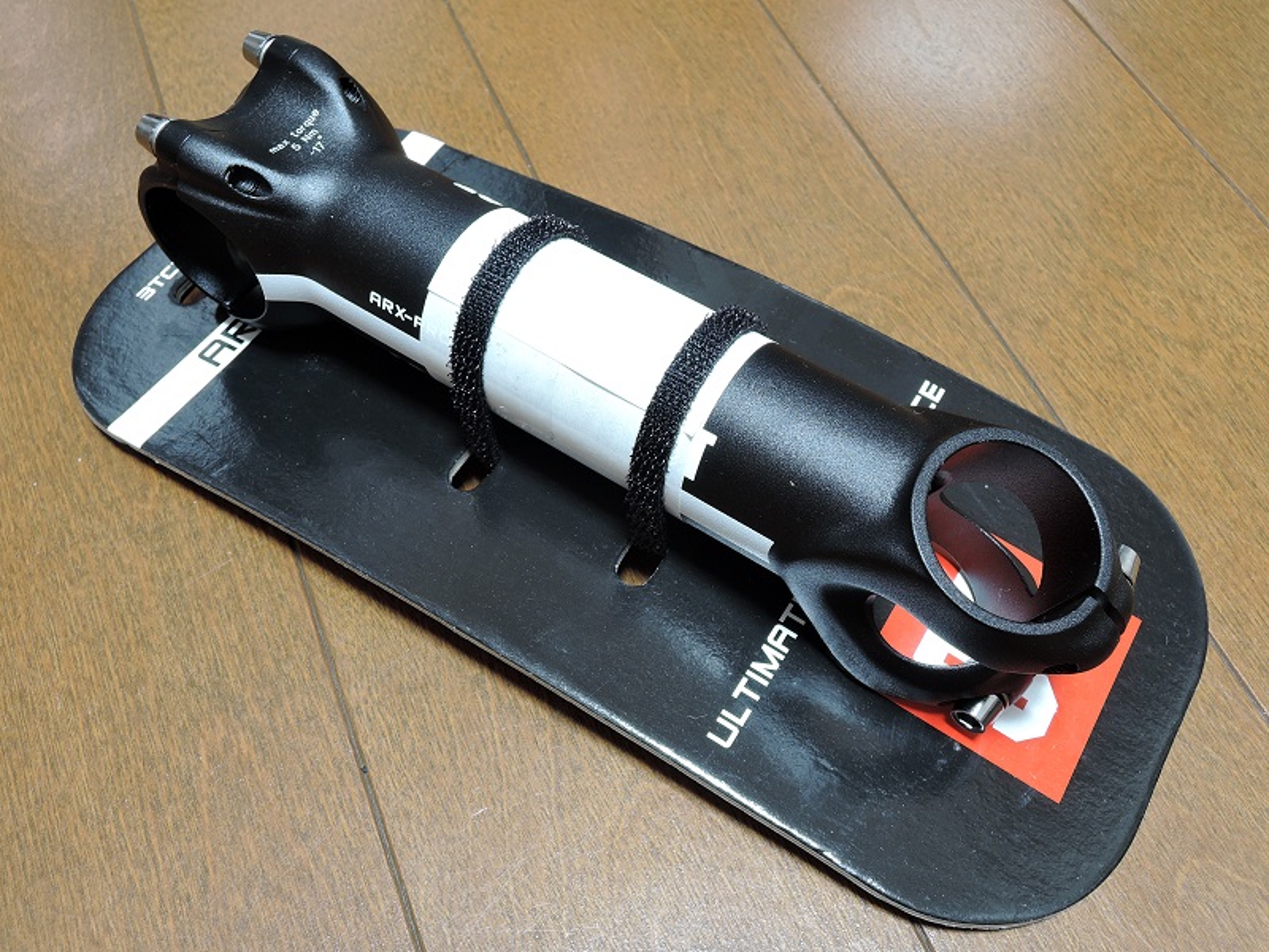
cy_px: 476
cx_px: 634
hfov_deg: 52.6
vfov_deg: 40.7
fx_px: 1283
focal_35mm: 35
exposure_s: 1
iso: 100
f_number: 5
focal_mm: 7.5
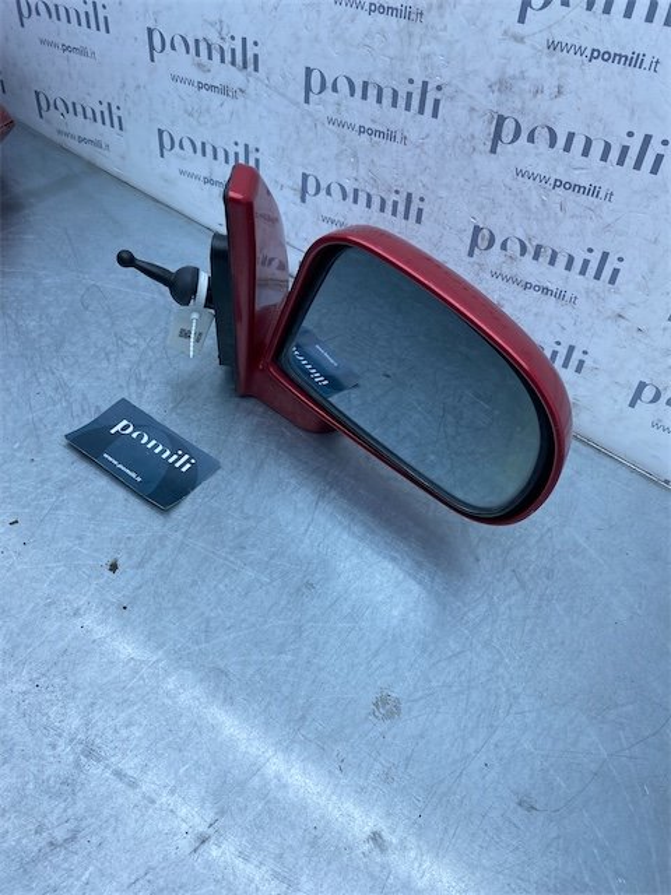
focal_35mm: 26
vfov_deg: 67.3
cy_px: 448
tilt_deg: -48.3
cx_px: 336
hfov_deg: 53.1
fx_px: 672
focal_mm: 4.25
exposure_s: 1/998
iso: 32
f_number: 1.8
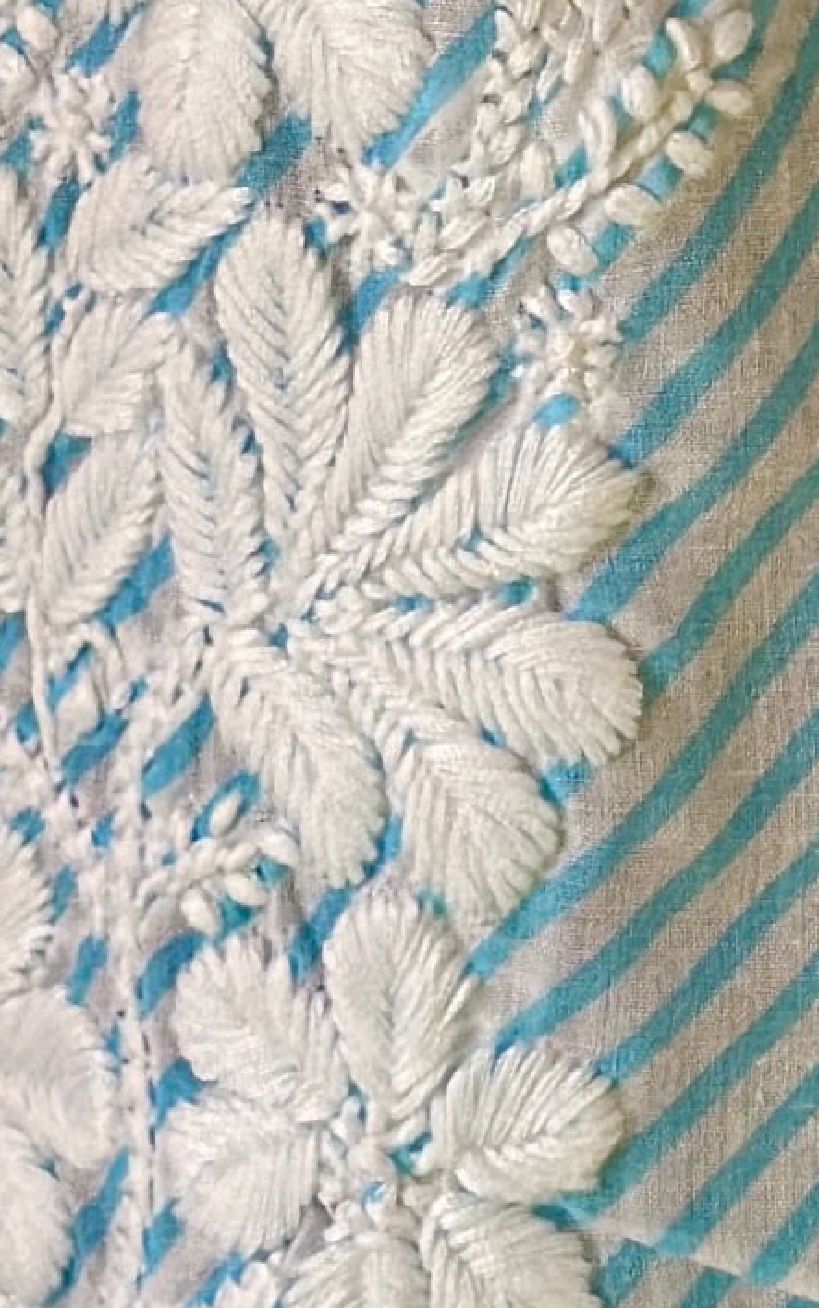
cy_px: -199
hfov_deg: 4.7
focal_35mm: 277
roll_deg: -0.1
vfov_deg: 7.5
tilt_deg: -7.7
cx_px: 624
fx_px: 9884
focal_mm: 6.86
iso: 80
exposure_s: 1/444
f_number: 1.78
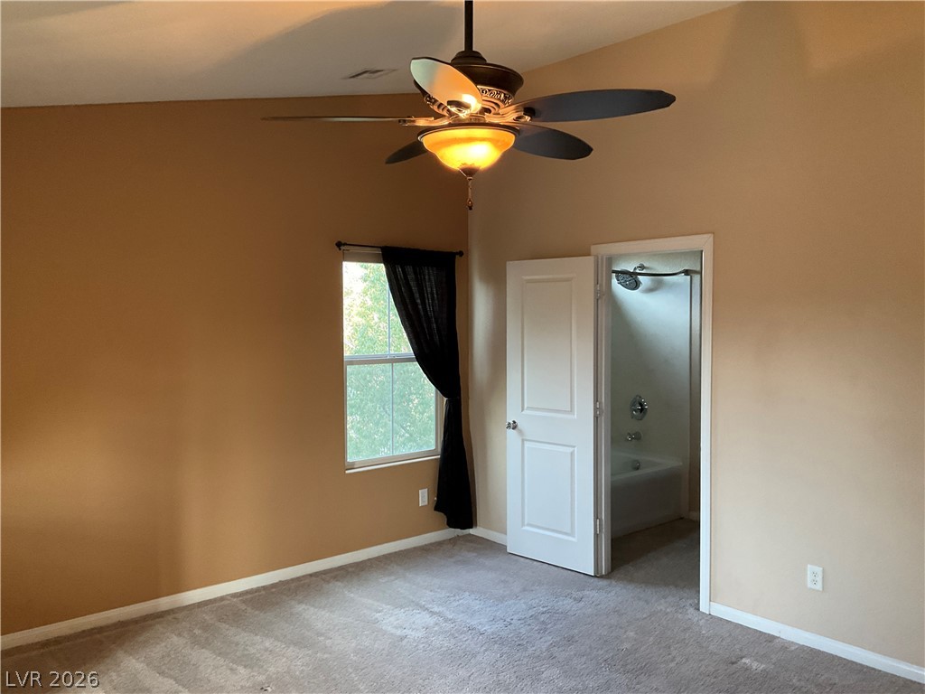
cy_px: 347
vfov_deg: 48.2
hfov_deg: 61.7
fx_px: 775
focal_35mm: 29
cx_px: 462
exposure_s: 1/60
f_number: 1.8
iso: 200
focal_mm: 3
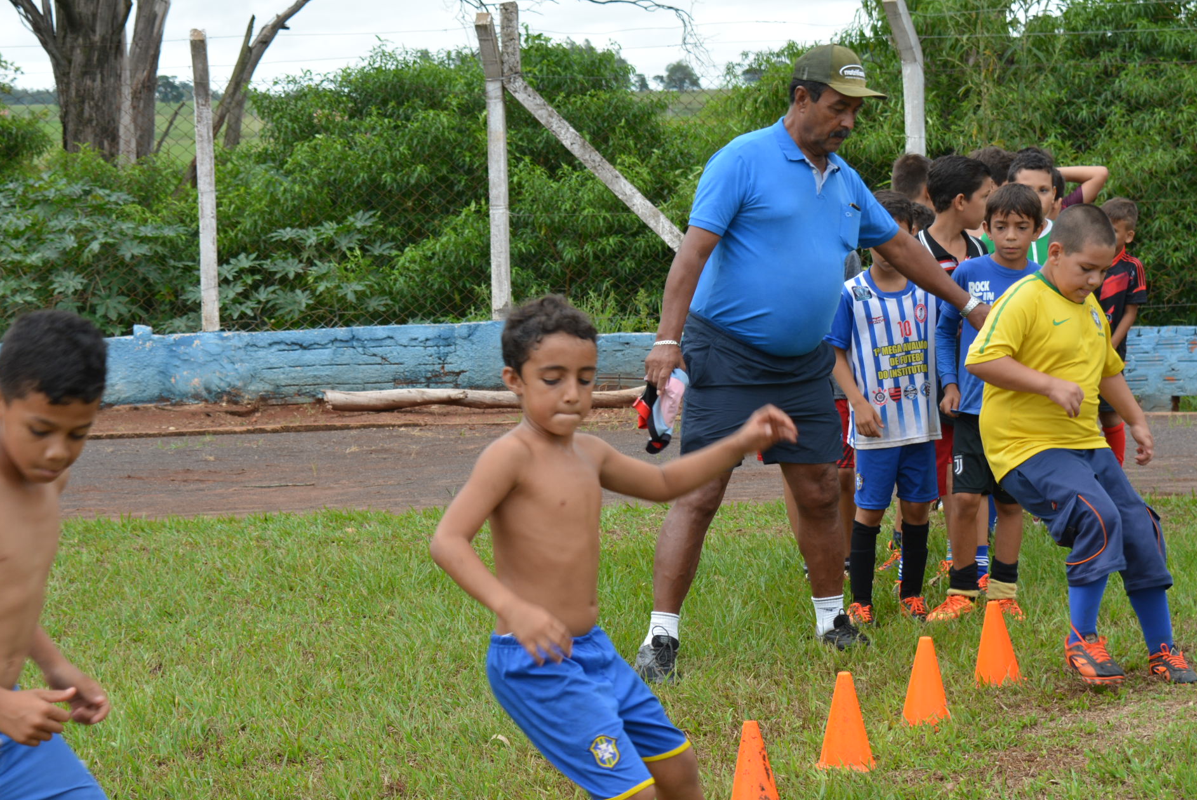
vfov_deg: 13.6
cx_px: 660
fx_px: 3327
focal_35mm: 100
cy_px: 629
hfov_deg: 20.4
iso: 200
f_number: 6.3
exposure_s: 1/160
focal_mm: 42
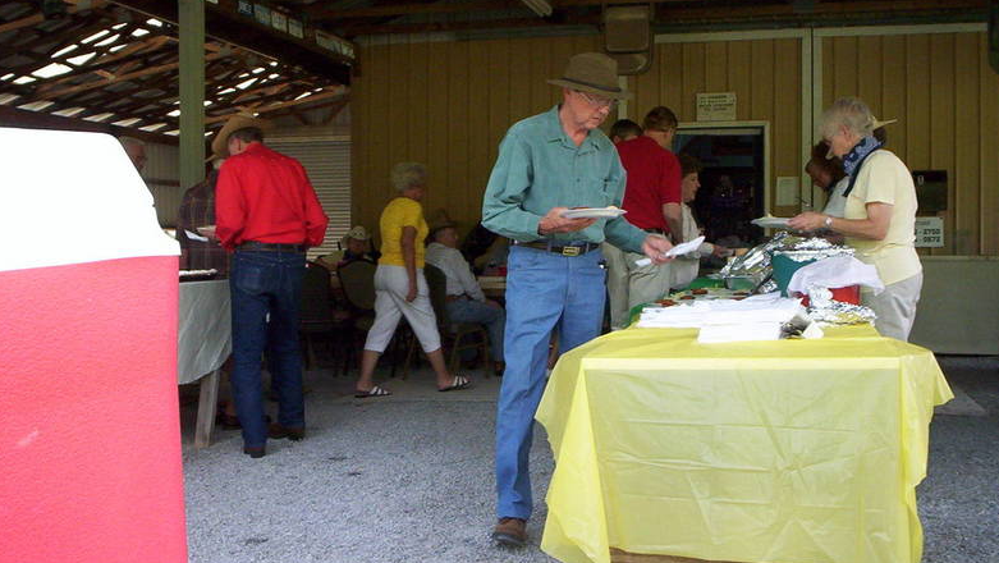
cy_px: 271
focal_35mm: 43
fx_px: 1139
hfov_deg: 47.3
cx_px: 513
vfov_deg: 27.7
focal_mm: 4.99
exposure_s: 1/60
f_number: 4.5
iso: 140
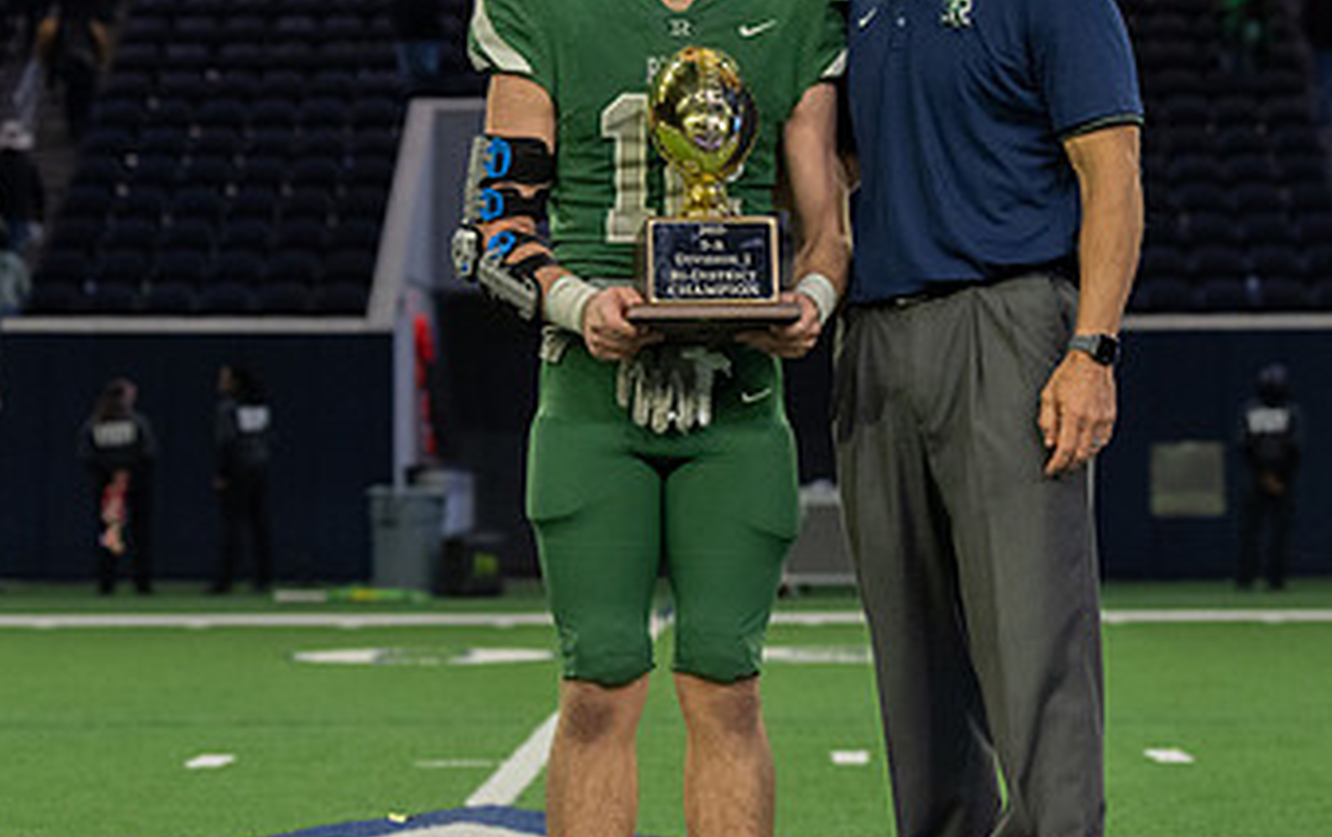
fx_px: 5344
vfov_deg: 8.9
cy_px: 207
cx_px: 871
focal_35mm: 147
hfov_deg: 14.2
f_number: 3.5
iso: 2500
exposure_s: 1/320
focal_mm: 70
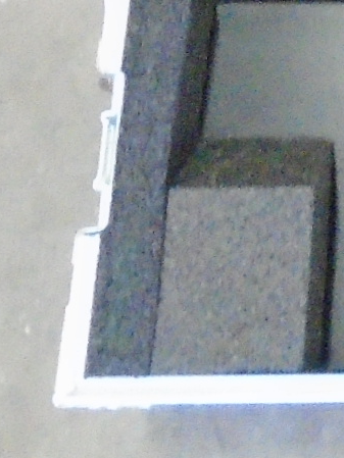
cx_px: 991
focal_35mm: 150
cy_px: -371
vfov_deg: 12.1
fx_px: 1987
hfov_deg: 8.5
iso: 800
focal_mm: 4.6
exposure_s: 1/20
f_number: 3.2
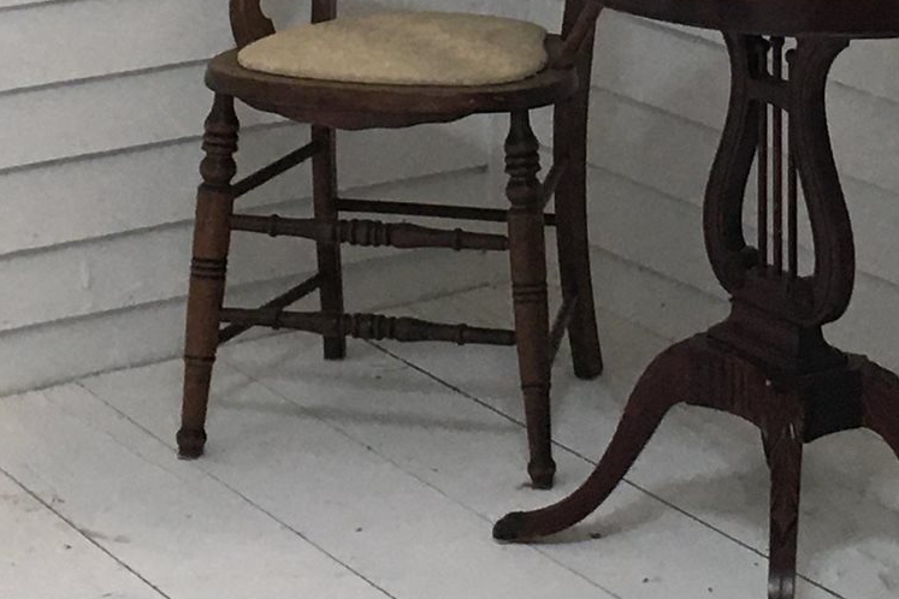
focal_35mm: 124
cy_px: -355
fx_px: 3096
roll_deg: -1.5
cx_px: 728
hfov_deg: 16.4
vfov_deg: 10.6
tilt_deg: -5.1
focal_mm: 4.15
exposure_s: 1/30
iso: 40
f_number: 2.2
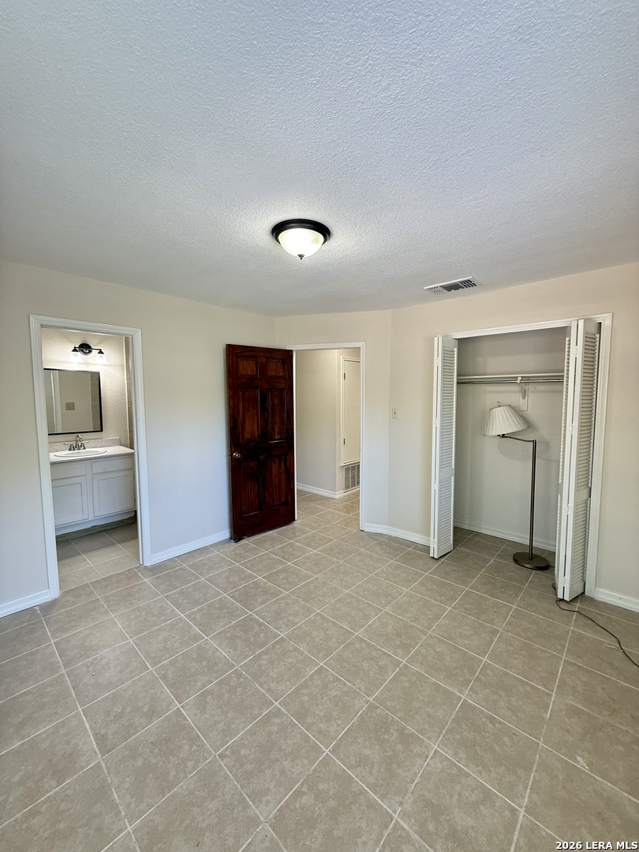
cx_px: 320
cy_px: 426
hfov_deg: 85.7
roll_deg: +0.1
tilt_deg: -2.5
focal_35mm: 14
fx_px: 345
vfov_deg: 102.1
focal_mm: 2.22
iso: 200
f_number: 2.2
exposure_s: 1/60
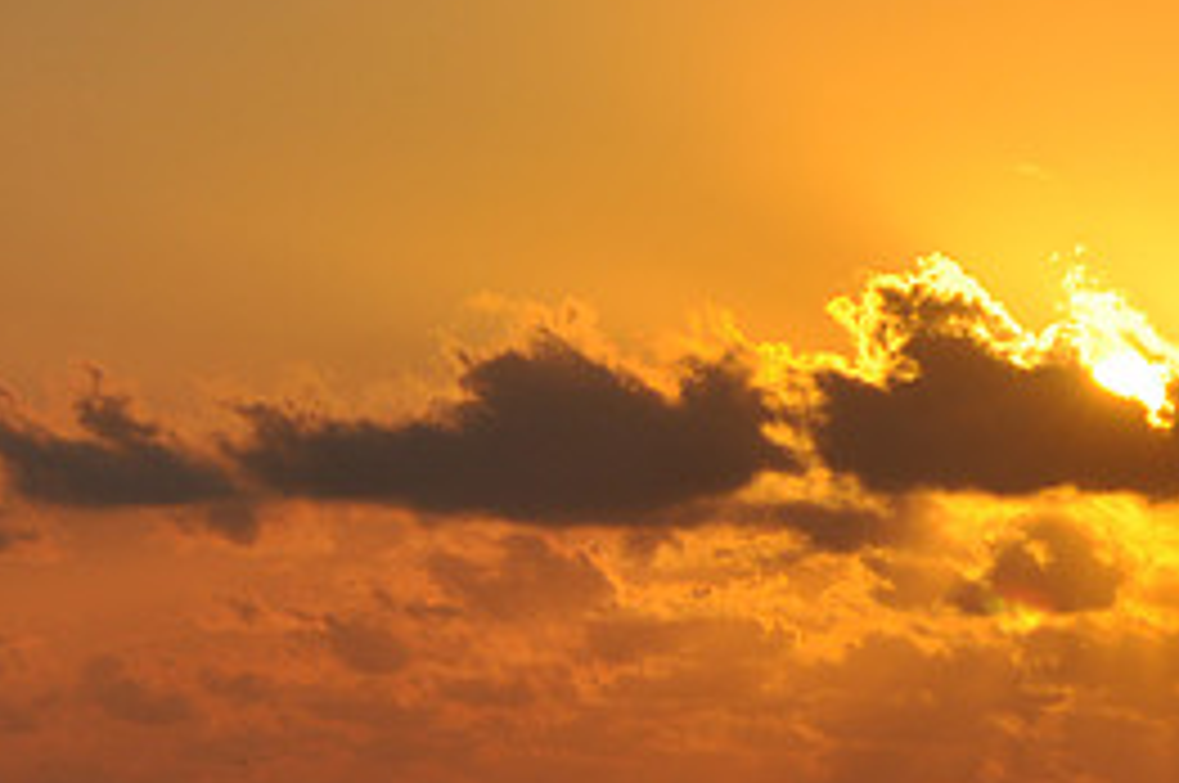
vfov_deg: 3.9
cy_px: 434
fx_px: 11386
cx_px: 1084
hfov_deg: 5.9
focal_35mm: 348
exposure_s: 1/640
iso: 200
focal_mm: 105
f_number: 13
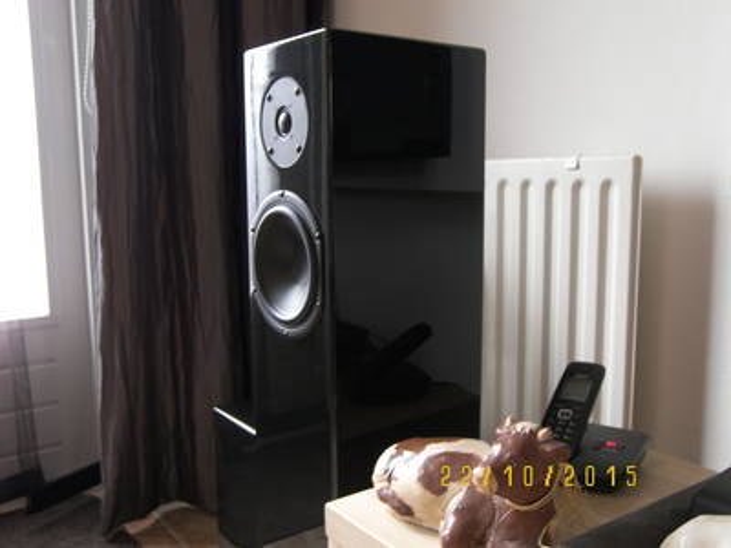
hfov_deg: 52.6
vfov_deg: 40.7
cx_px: 366
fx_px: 739
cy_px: 274
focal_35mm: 35
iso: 100
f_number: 3.2
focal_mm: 7.3
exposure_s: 1/8
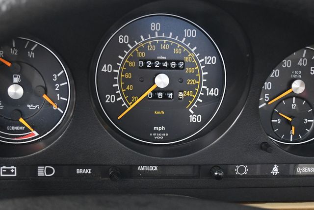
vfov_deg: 24.2
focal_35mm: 56
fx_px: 489
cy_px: 105
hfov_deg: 35.6
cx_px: 157
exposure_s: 1/125
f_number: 4.5
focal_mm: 28
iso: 1600
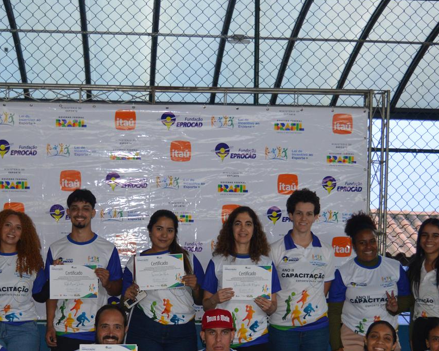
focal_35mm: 71
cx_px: 193
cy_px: 287
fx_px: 923
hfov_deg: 26.7
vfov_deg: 21.3
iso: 560
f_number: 4
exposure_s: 1/60
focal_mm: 24
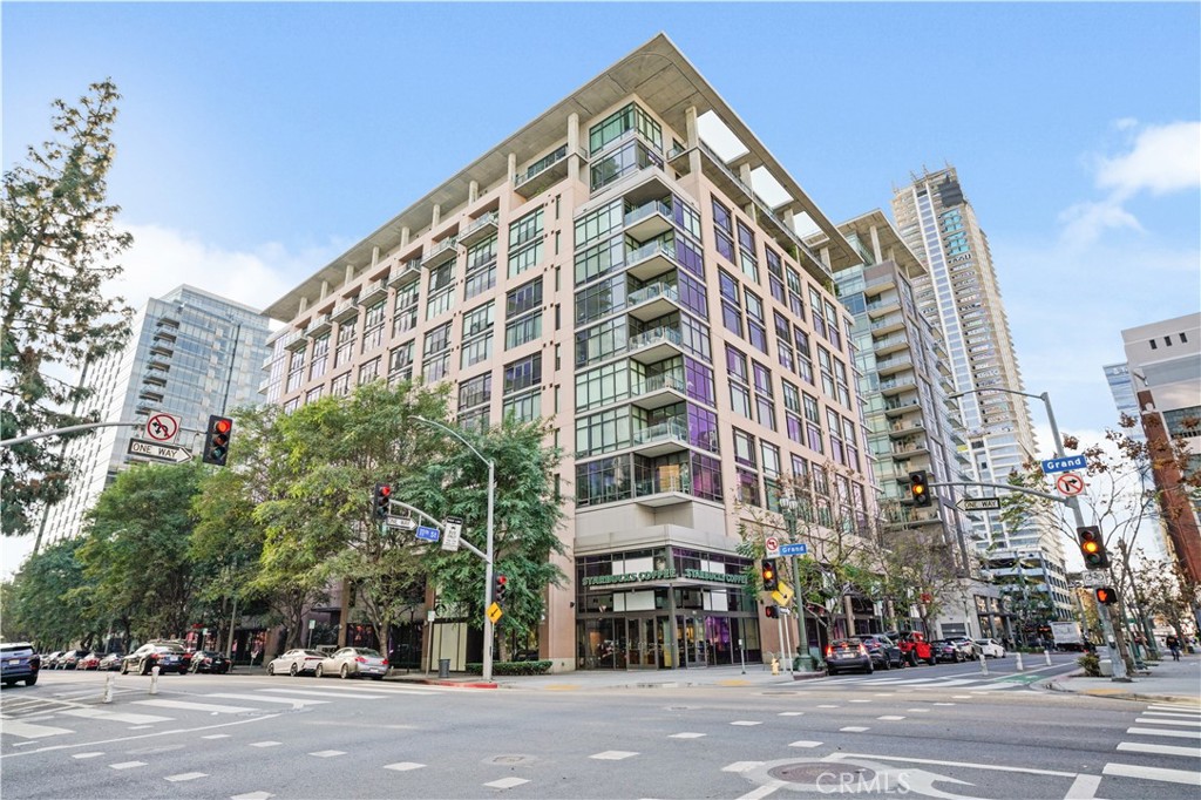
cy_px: 400
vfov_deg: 61.9
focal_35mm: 20
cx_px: 600
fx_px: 667
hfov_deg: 84.0
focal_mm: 20
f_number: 7.1
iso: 400
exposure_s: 1/125
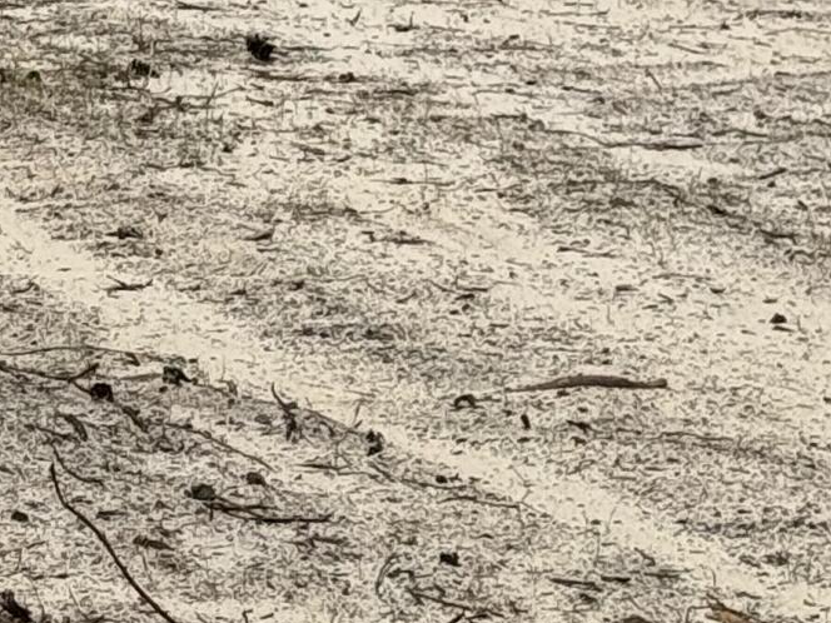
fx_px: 5209
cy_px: -615
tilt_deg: -3.7
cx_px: -695
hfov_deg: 8.7
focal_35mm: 217
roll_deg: -0.5
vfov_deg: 6.6
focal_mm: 6.76
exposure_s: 1/12500
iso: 80
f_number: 1.78
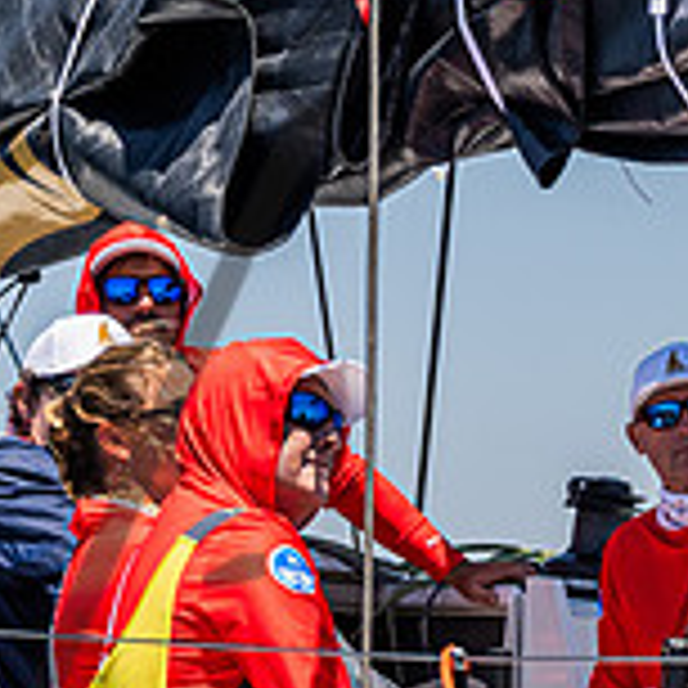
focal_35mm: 364
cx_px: 1154
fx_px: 8185
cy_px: 677
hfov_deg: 4.8
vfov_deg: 4.8
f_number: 8
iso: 400
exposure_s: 1/1600
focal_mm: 95
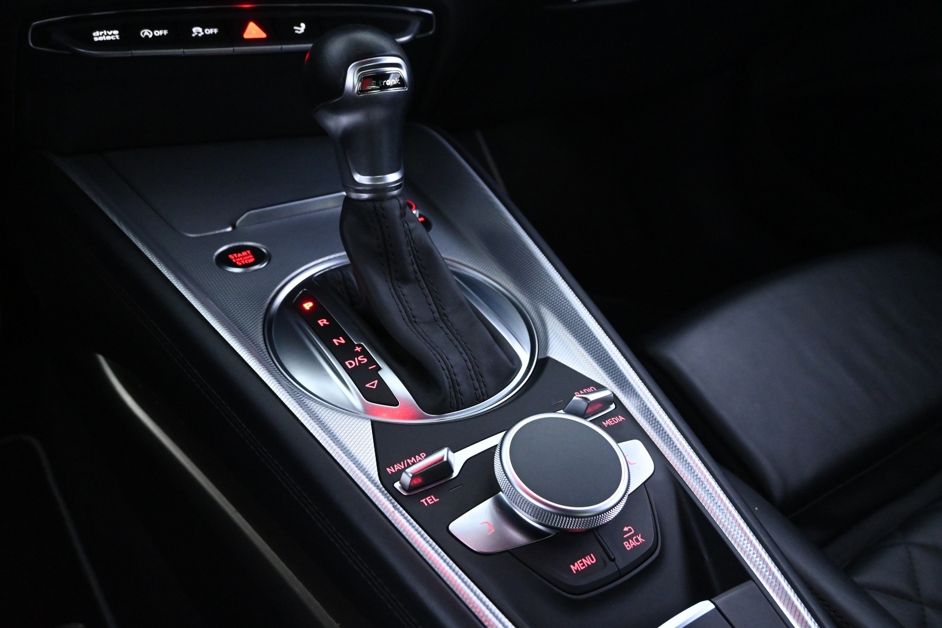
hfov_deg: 59.5
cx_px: 471
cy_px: 314
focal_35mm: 32
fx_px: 824
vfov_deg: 41.7
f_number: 4.5
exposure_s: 1/30
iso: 5000
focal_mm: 21
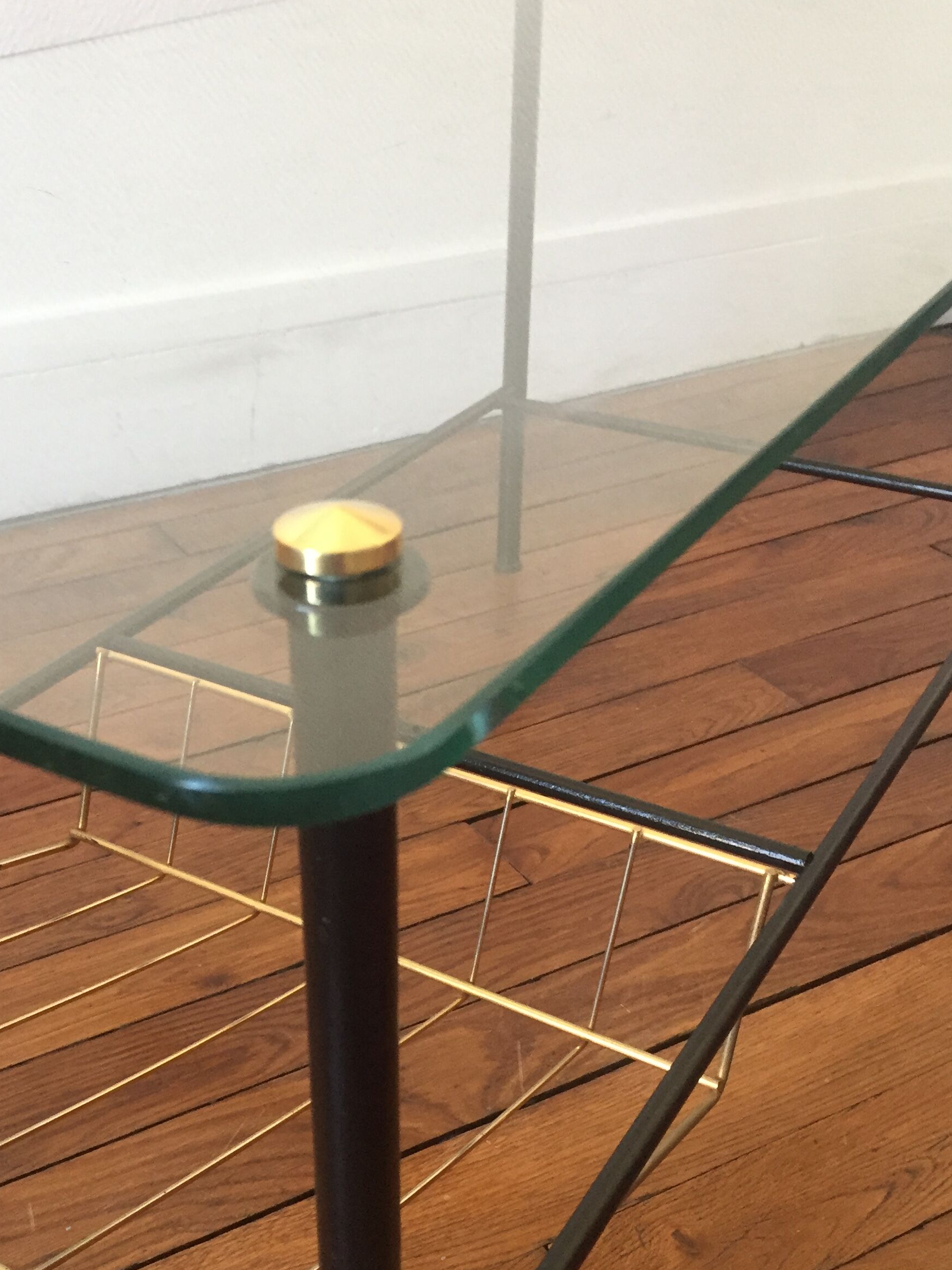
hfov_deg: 34.9
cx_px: 353
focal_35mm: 41
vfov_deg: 45.5
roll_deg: +1.8
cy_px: 761
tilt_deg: -32.5
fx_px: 1503
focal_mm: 4.15
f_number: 2.2
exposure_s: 1/33
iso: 200
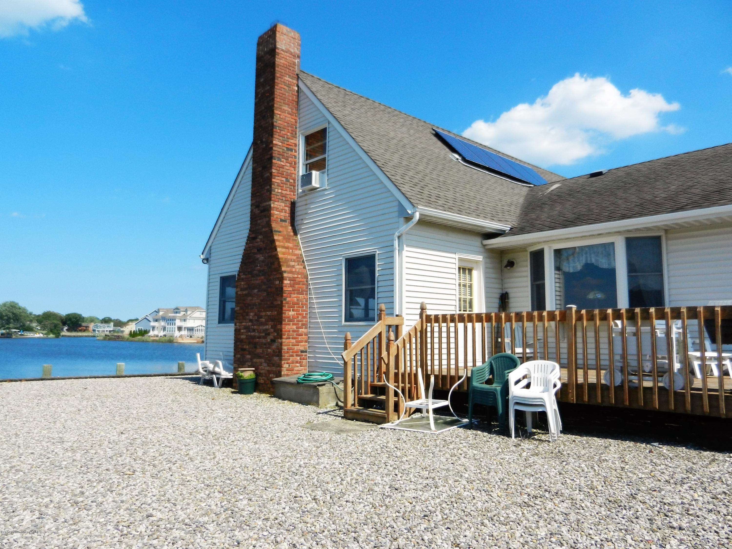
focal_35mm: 25
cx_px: 366
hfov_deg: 69.4
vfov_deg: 54.9
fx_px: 529
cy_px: 274
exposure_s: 1/640
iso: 160
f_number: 7
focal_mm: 4.5
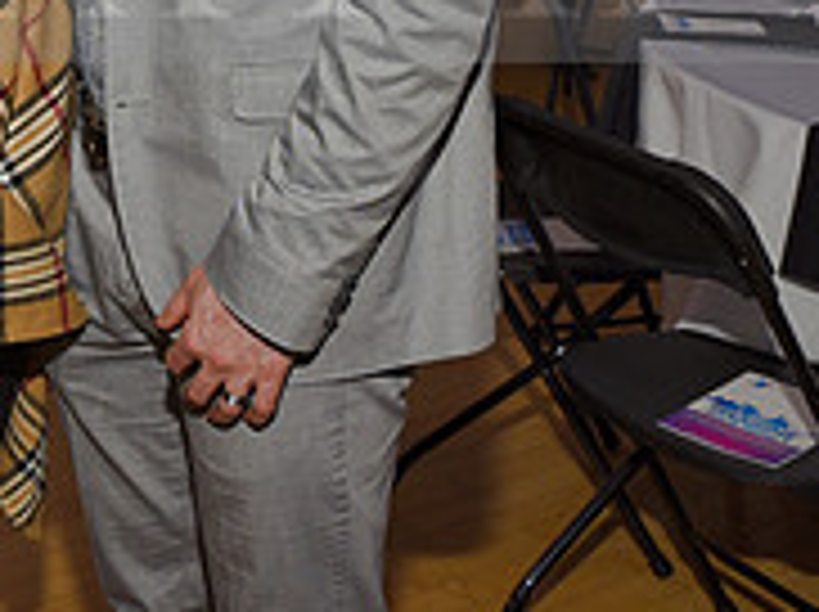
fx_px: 2103
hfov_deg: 20.0
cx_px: -279
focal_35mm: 89
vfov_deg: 15.6
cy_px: -227
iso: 200
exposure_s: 1/60
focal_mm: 29
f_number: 5
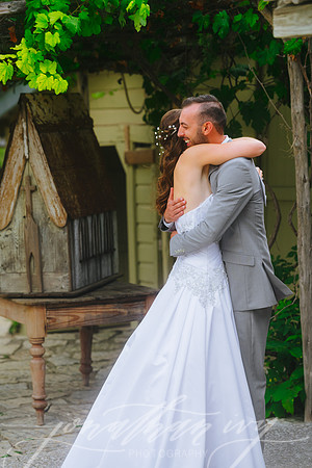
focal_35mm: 135
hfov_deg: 10.2
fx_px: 1755
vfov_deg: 15.2
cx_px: 156
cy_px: 234
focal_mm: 135
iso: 200
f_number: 2.8
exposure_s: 1/800
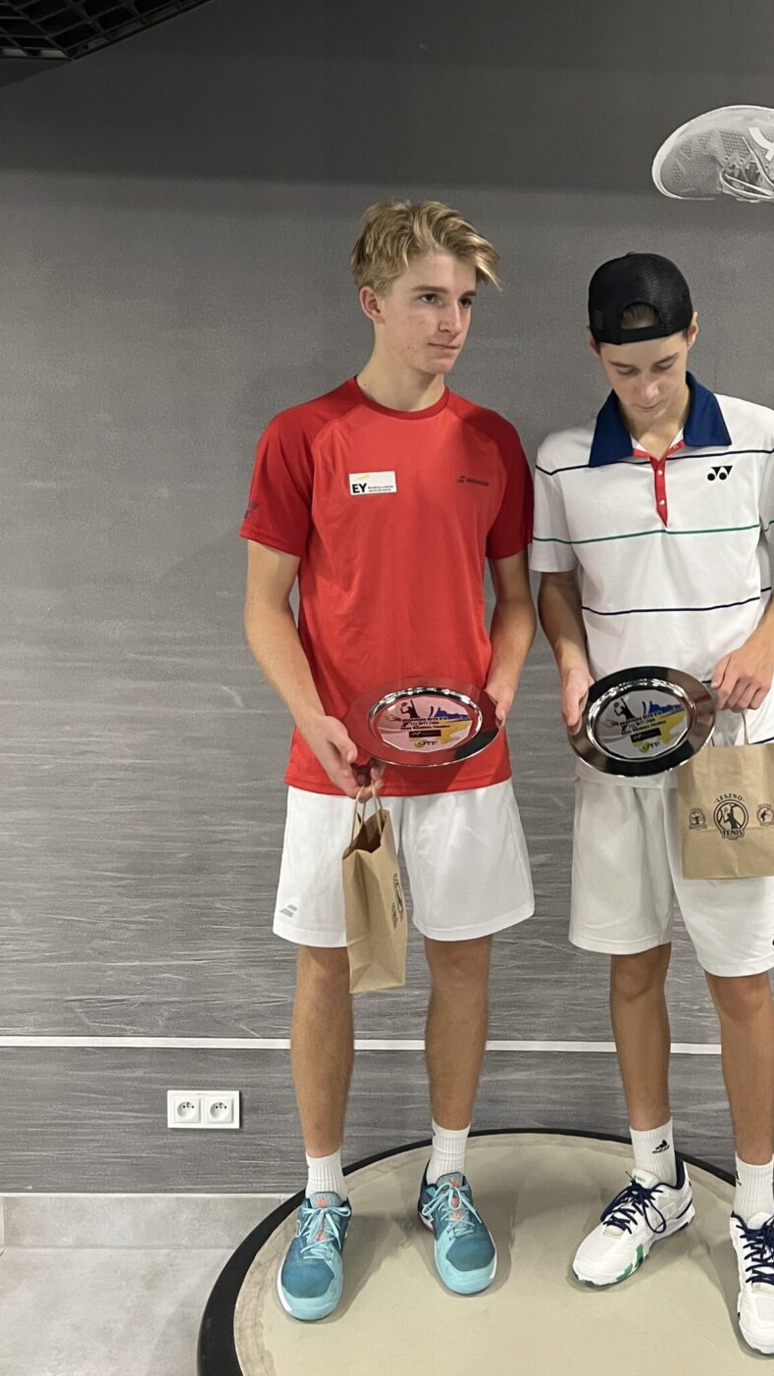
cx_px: 576
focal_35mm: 35
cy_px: 627
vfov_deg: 56.5
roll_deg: -0.6
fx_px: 1277
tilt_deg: -6.3
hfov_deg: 33.1
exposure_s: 1/50
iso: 320
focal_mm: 5.7
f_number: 1.5
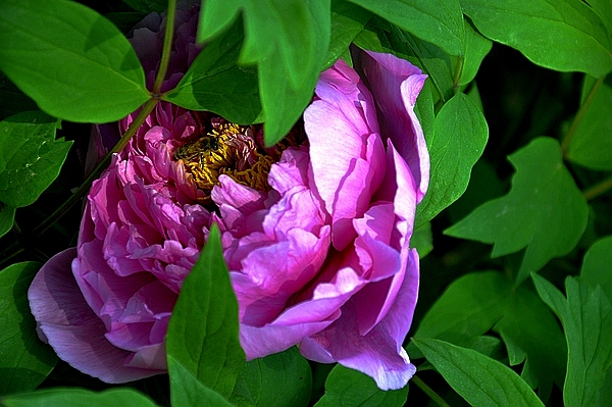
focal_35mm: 158
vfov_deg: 8.7
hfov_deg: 13.1
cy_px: 204
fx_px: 2675
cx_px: 306
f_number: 6.3
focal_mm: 105
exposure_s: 1/500
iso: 800
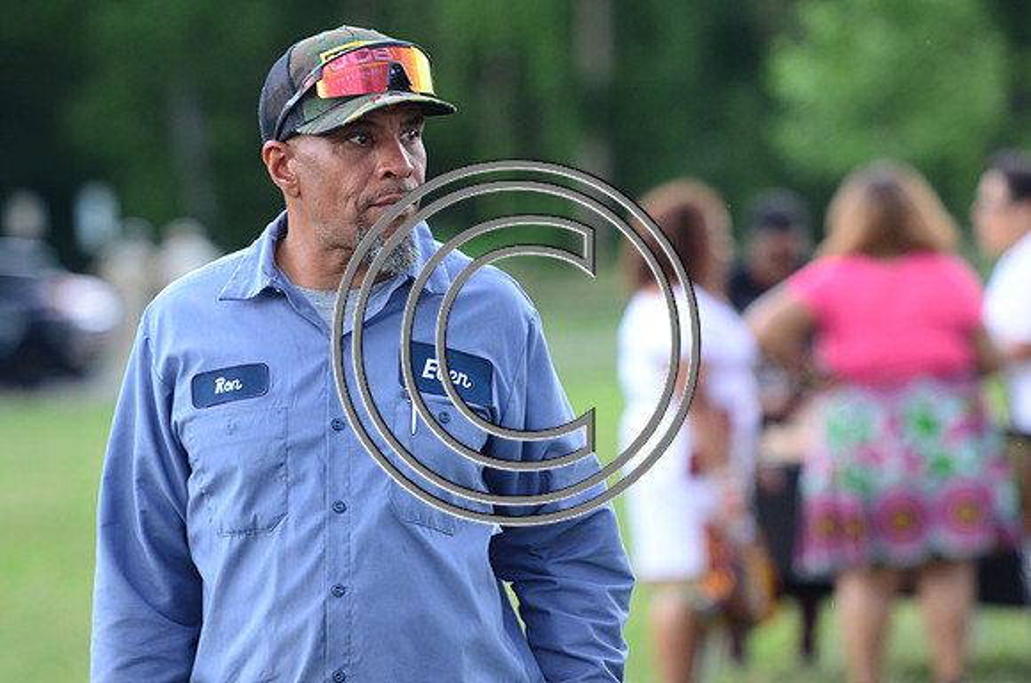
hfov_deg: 8.6
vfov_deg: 5.7
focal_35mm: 240
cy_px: 342
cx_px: 516
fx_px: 6858
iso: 800
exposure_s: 1/400
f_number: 2.8
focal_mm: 160
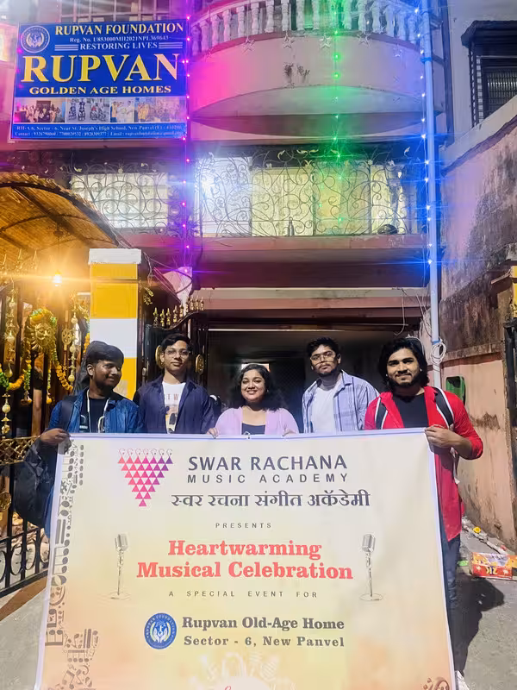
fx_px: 518
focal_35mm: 26
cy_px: 345
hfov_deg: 53.1
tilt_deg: +6.8
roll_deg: +0.5
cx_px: 258
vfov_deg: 67.3
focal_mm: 4.2
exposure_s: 1/25
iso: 640
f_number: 1.6
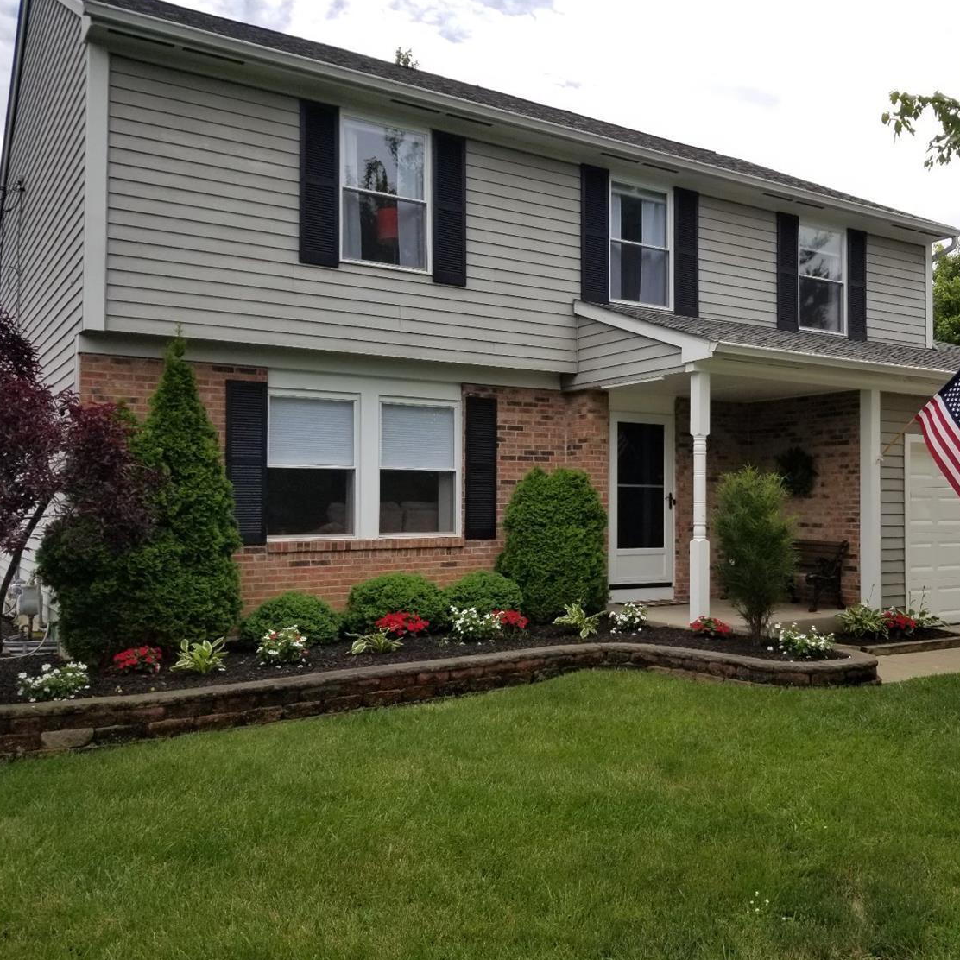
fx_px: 973
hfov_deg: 51.9
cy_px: 482
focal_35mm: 31
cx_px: 612
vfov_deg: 52.5
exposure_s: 1/2744
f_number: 1.7
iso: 50
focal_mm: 4.3
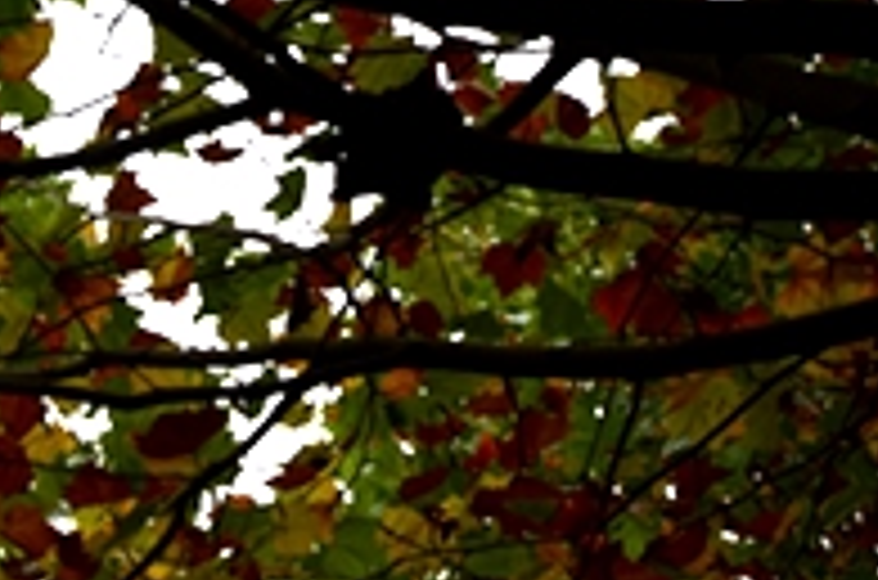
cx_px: -471
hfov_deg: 20.1
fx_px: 2092
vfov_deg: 15.4
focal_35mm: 86
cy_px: 618
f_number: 5
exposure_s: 1/50
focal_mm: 18
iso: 100
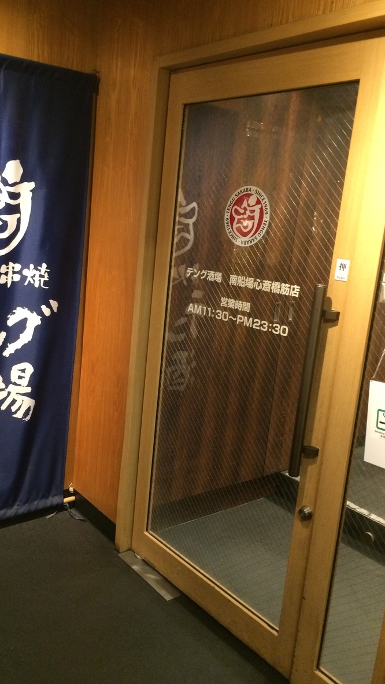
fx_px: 581
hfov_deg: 36.3
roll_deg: -1.6
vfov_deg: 61.0
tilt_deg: -12.4
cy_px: 343
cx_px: 132
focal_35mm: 32
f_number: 2.2
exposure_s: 1/30
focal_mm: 4.15
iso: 320
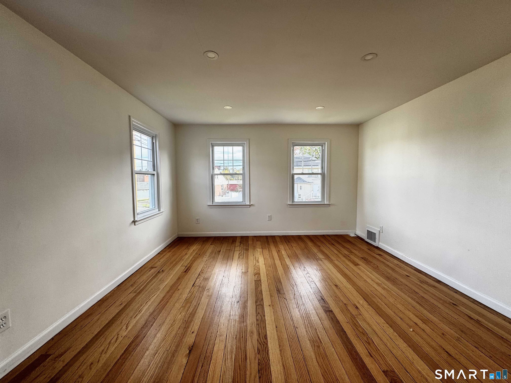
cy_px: 192
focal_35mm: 14
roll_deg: +0.0
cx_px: 256
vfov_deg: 85.7
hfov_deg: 102.1
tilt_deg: -3.3
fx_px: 207
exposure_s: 1/99
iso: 64
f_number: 2.2
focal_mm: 2.22
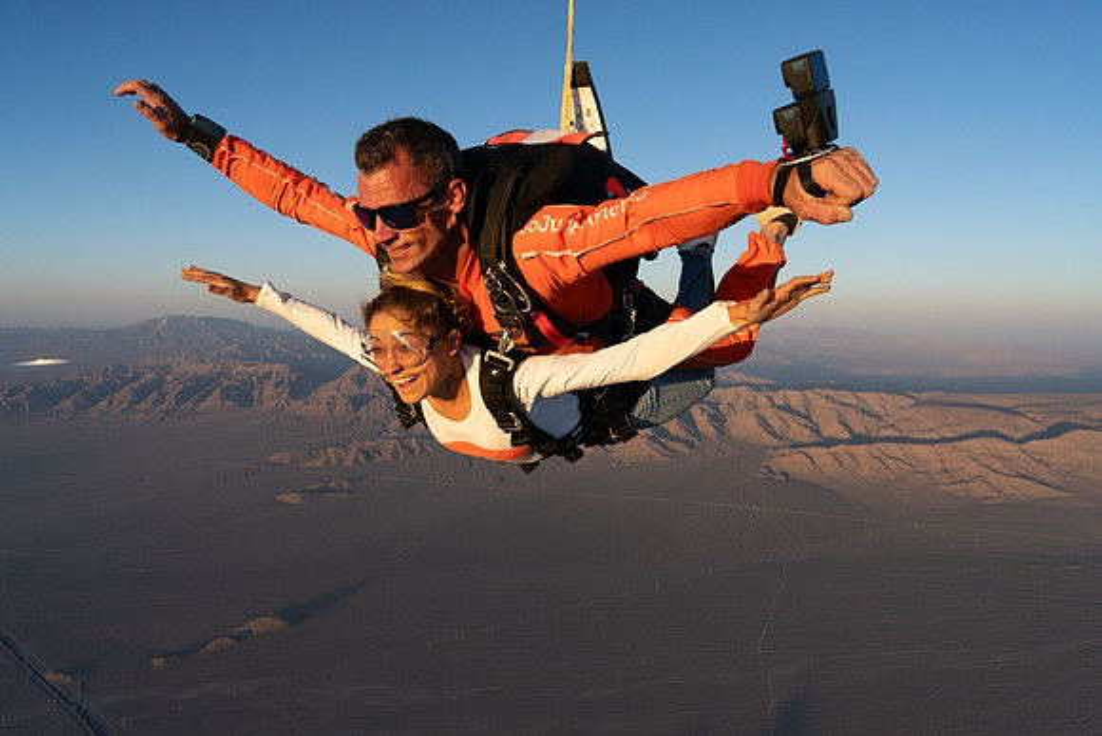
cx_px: 551
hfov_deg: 73.7
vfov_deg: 53.2
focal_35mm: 24
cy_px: 368
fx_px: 735
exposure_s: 1/2000
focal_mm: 24
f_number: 7.1
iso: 1250
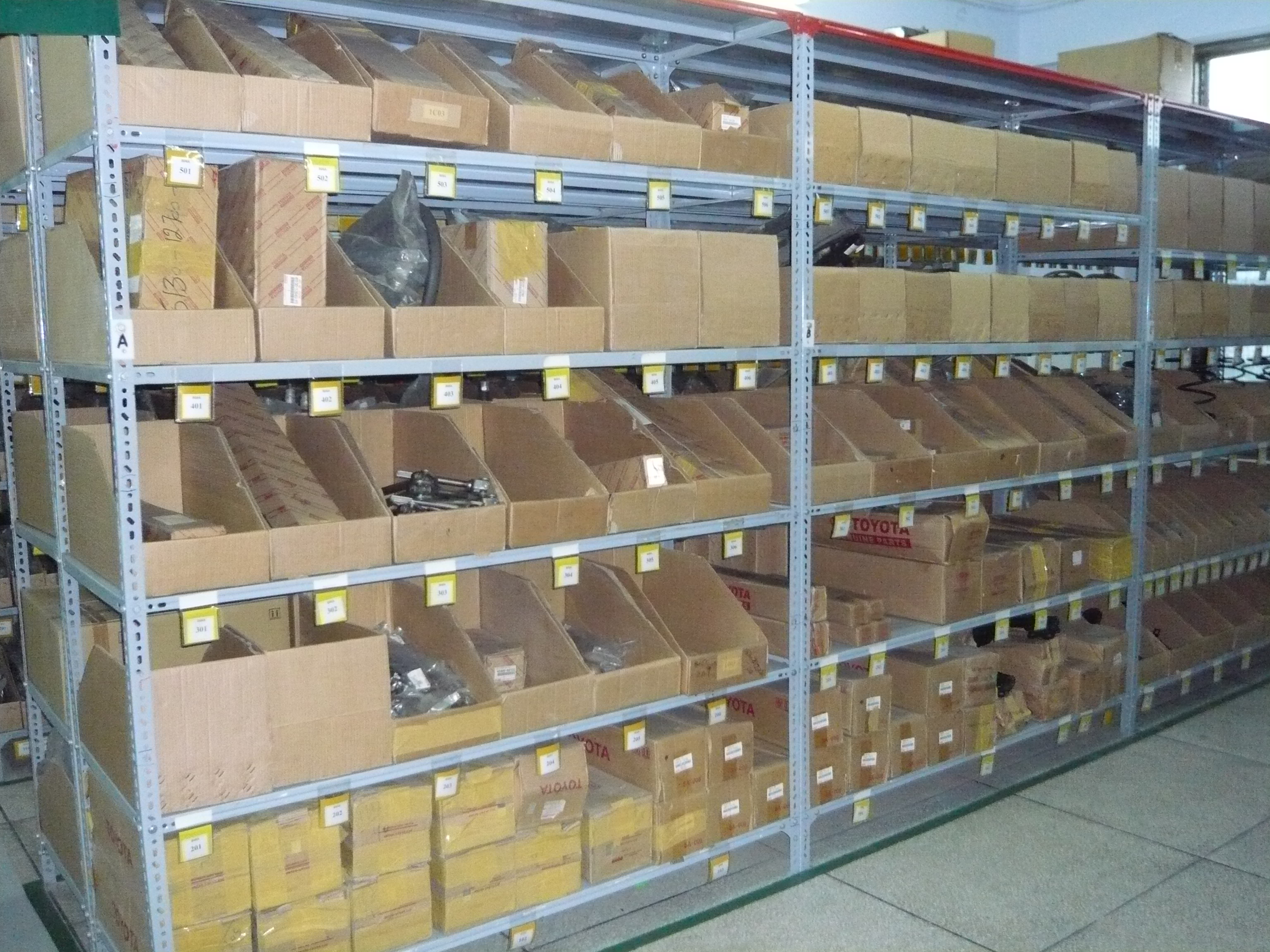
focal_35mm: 32
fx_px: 1174
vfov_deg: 44.2
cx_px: 635
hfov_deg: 56.8
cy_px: 476
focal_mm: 5.2
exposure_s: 1/30
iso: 640
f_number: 3
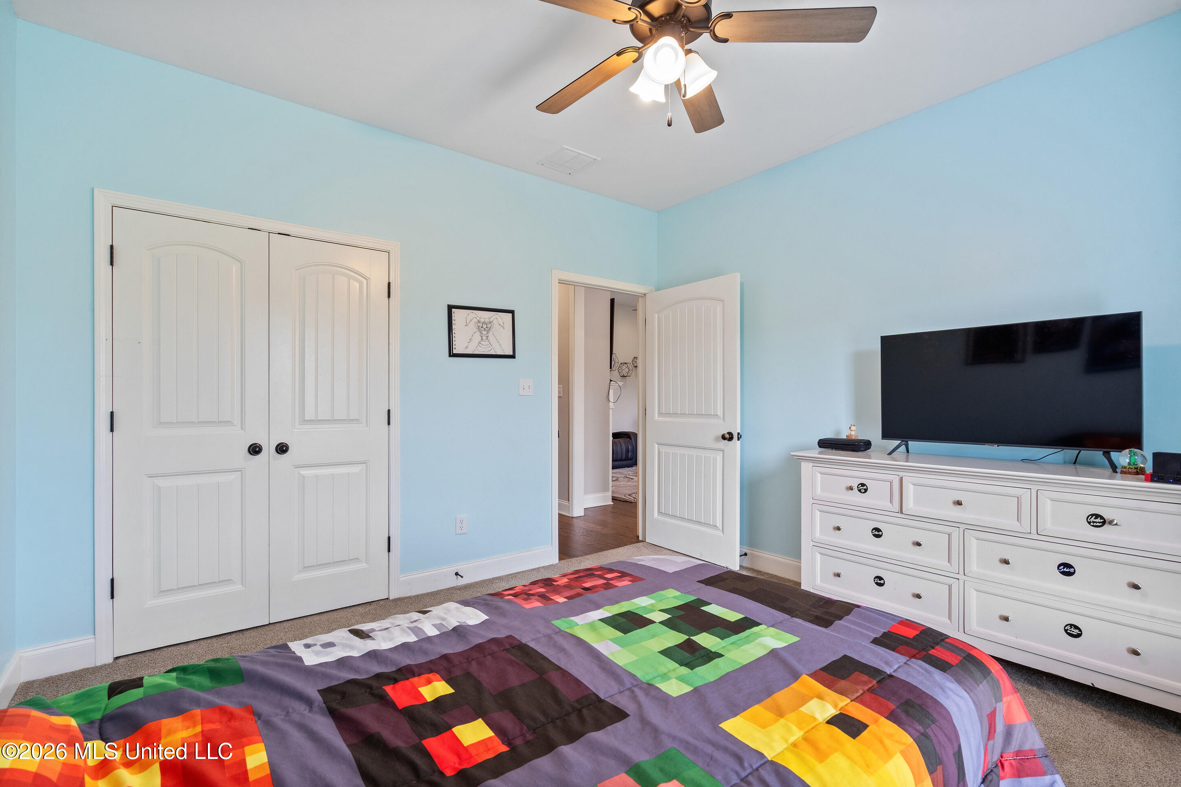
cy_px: 394
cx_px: 590
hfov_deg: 96.7
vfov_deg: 73.7
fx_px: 525
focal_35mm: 16
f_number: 9.5
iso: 1000
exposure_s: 1/8
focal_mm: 16
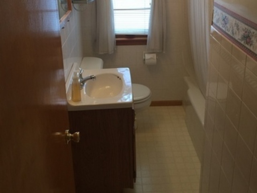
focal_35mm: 29
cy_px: 96
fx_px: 215
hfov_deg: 61.7
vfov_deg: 48.2
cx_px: 128
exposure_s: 1/30
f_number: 2.2
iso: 50
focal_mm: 4.15
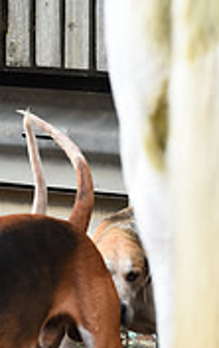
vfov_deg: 6.6
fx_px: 3020
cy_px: 175
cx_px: -292
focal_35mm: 317
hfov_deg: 4.1
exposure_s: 1/800
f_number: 4
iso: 560
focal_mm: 95
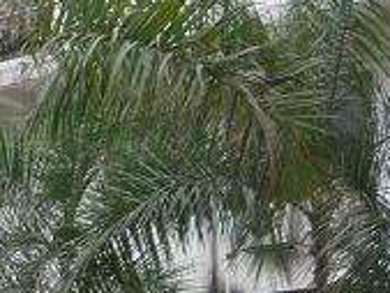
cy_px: 610
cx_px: -222
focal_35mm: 160
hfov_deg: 11.7
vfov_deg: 8.7
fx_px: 1804
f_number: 3.3
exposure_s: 1/100
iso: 100
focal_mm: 5.2
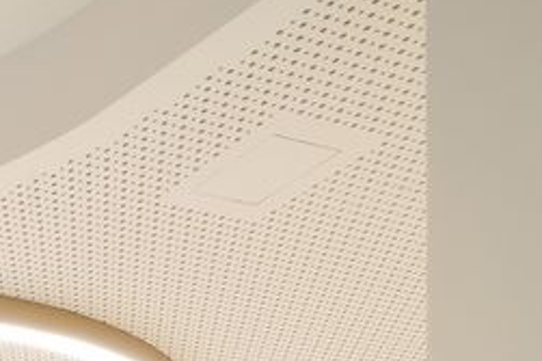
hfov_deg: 20.0
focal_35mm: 65
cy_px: 681
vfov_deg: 16.7
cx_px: -484
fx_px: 978
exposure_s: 1/5
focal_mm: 17
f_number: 16
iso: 400
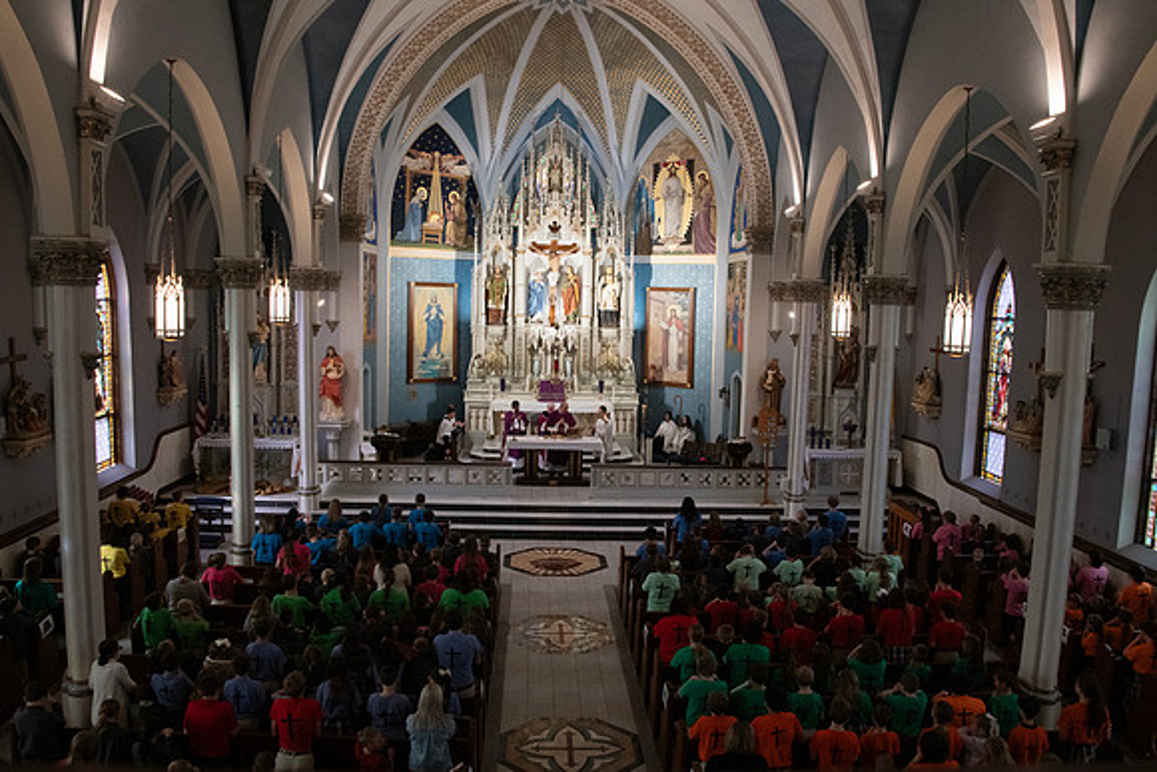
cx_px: 588
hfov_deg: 63.9
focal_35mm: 29
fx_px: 927
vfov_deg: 45.2
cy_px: 386
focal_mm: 28
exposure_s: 1/100
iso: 4000
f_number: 9
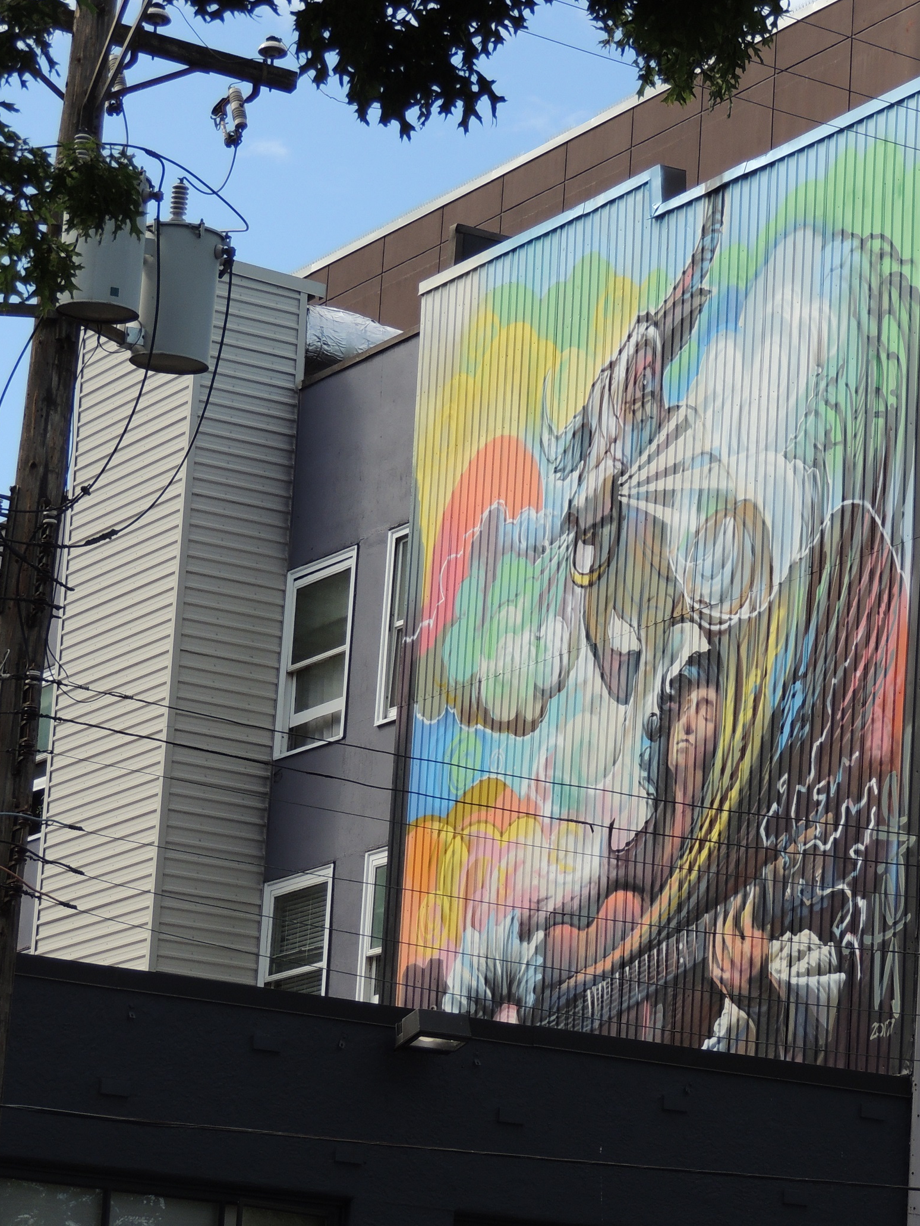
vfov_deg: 14.7
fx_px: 4748
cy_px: 613
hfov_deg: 11.1
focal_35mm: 134
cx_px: 587
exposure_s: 1/500
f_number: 4.1
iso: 100
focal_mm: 17.8
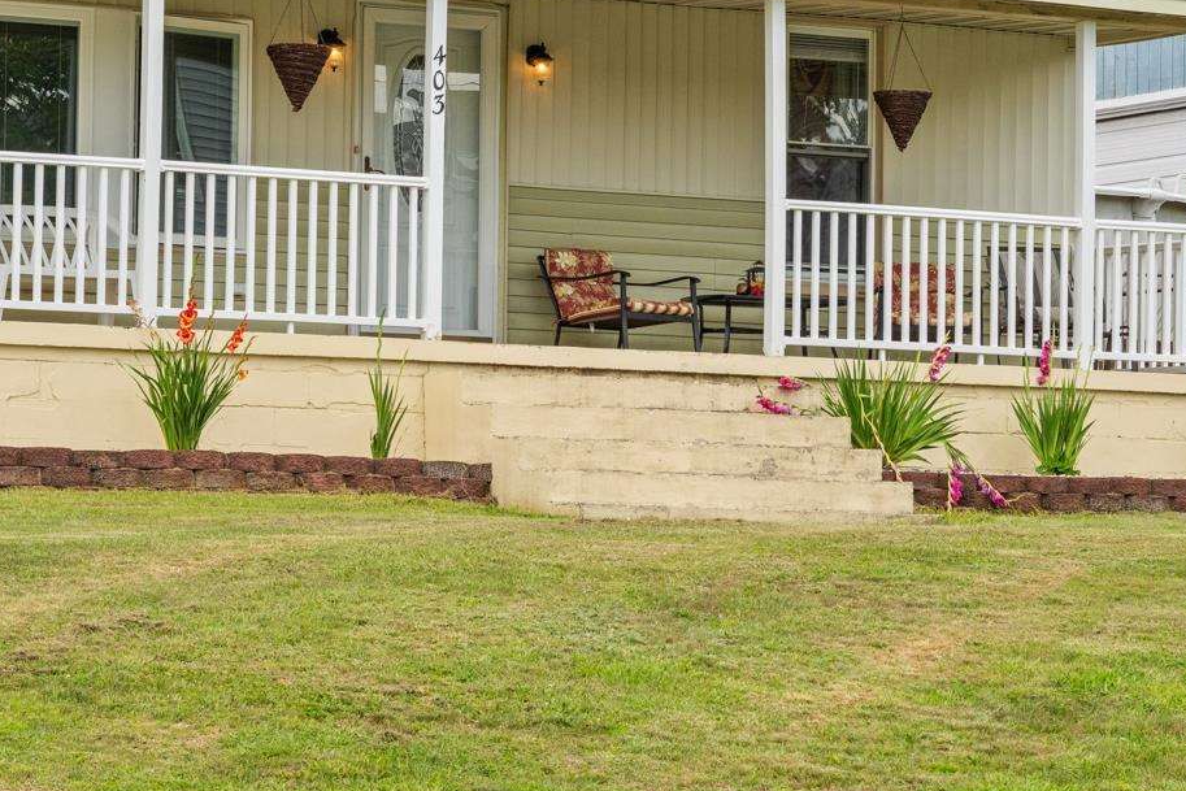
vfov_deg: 8.6
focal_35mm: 158
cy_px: -89
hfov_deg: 13.0
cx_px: 595
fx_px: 5221
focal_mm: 57.9
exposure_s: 1/250
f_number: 8
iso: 400
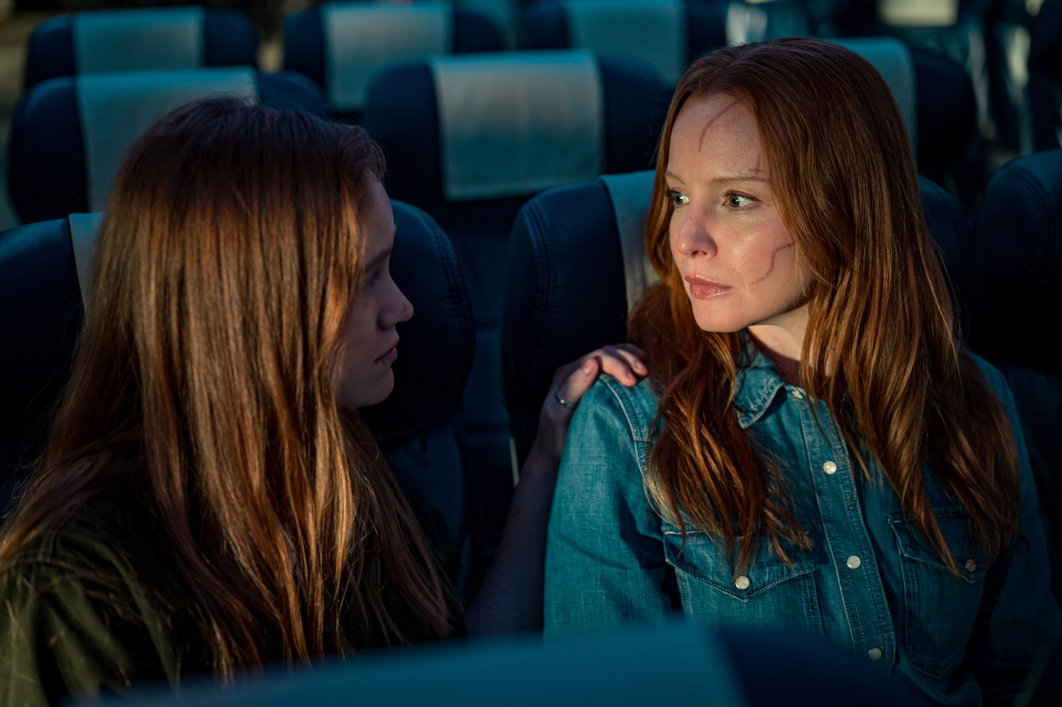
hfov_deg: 39.6
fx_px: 1474
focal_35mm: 50
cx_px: 531
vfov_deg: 27.0
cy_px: 354
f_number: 2.2
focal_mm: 50
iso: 2000
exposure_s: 1/200
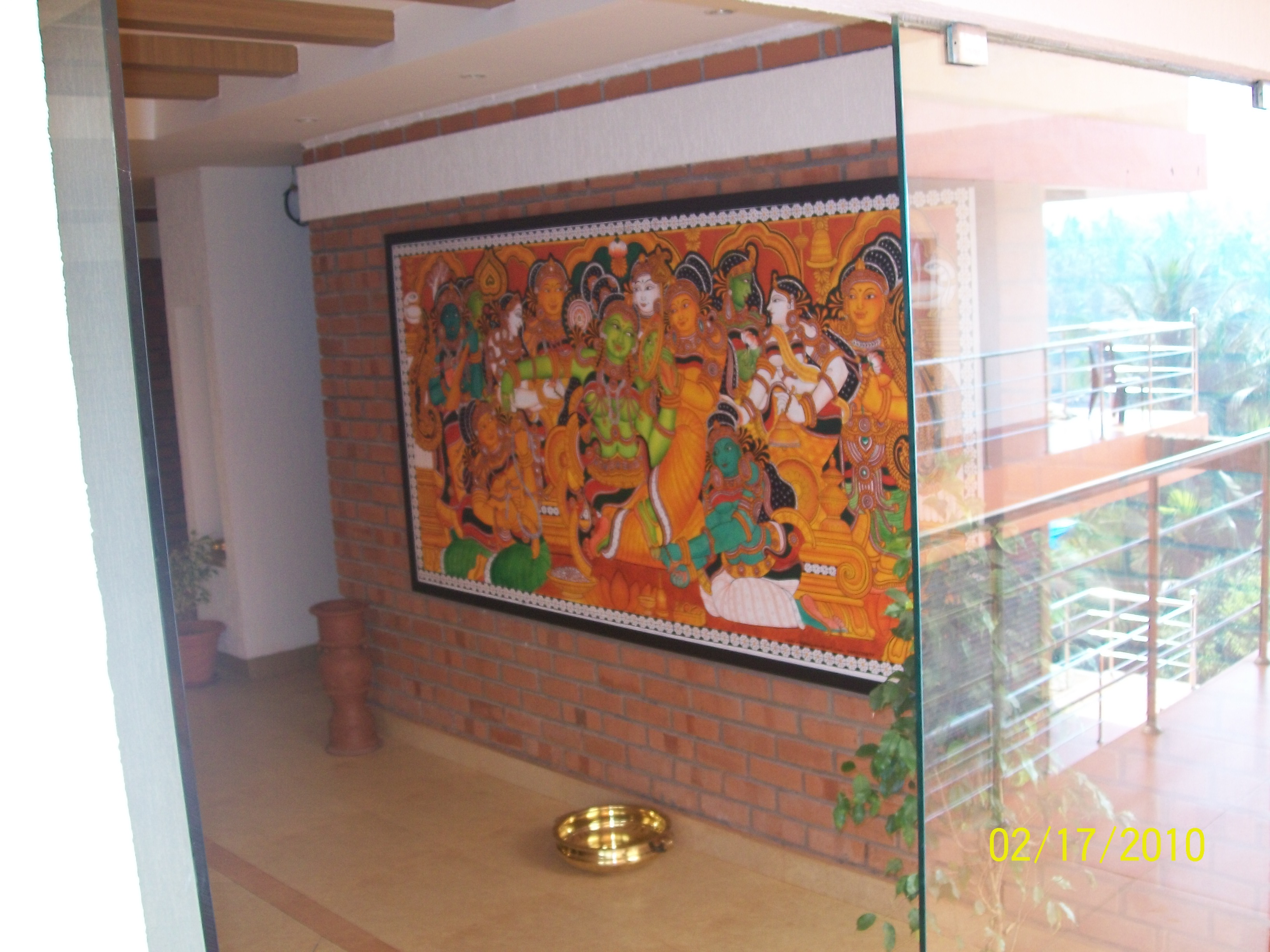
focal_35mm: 36
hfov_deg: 51.4
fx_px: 1321
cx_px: 635
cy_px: 476
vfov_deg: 39.7
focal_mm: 6
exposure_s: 1/40
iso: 80
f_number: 2.7
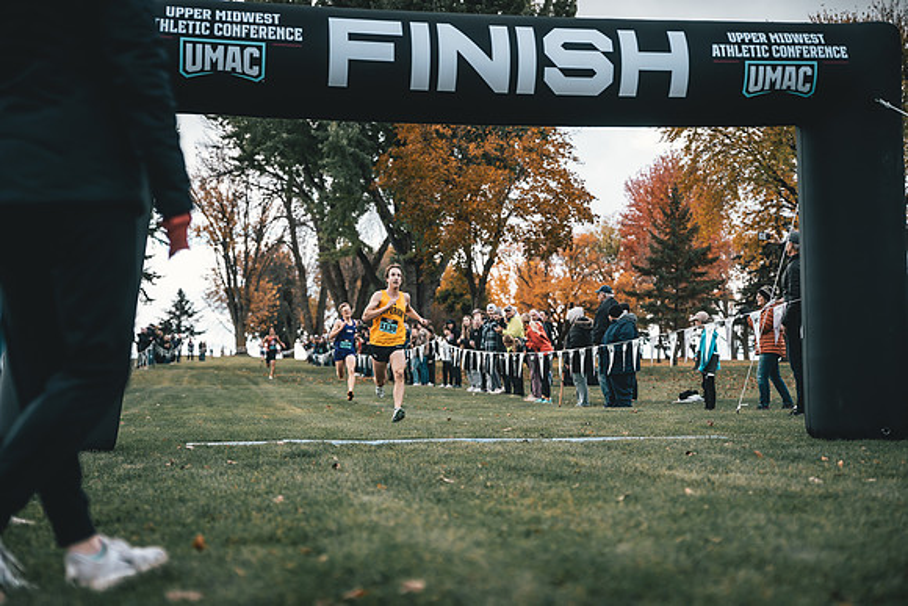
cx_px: 454
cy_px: 303
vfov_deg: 26.0
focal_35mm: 52
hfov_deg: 38.1
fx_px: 1314
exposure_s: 1/3200
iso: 200
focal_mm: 52
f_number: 2
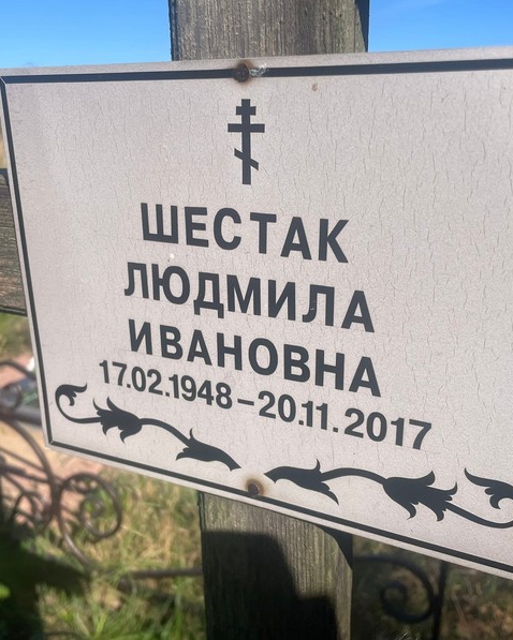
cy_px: 319
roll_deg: -1.2
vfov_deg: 52.8
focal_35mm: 34
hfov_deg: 43.3
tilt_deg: -16.7
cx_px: 237
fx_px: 645
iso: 32
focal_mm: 4.2
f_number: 1.6
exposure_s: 1/3610
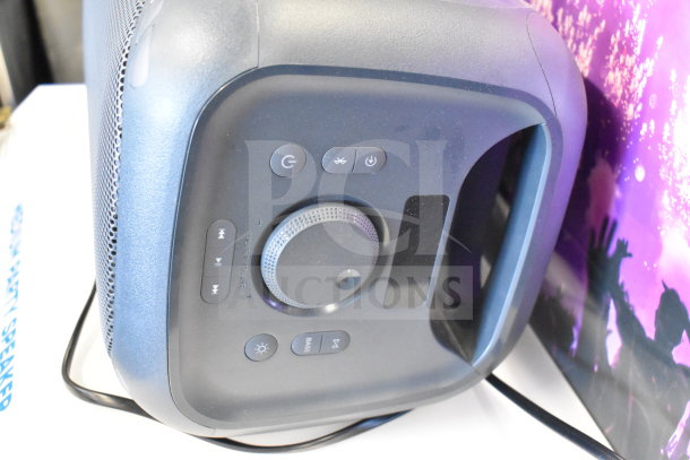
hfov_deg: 41.1
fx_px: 920
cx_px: 345
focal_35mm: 48
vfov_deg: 28.1
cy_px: 230
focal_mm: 32
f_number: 4.5
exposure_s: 1/50
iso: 9000
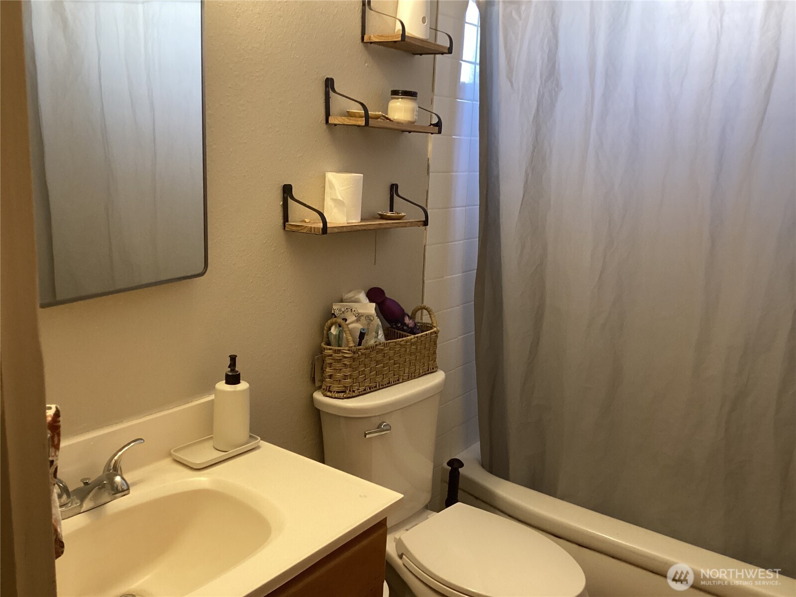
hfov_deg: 58.4
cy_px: 298
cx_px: 398
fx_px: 713
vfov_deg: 45.4
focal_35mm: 31
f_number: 2.4
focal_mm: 3.3
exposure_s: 1/60
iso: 250
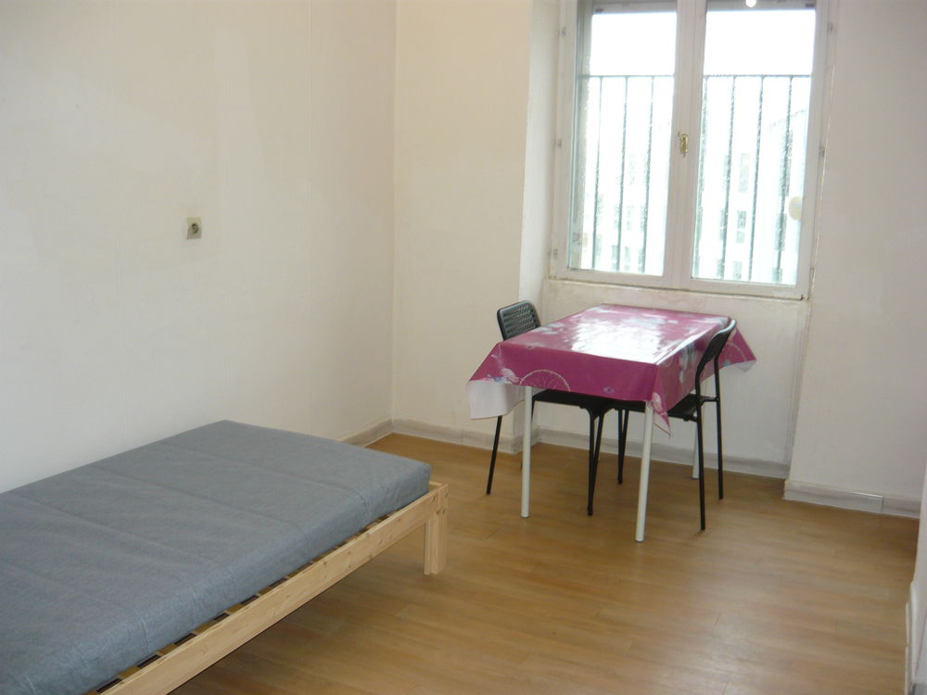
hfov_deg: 55.4
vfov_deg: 42.9
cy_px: 348
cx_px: 464
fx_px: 884
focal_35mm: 33
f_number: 2.8
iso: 125
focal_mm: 5.5
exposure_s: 1/30
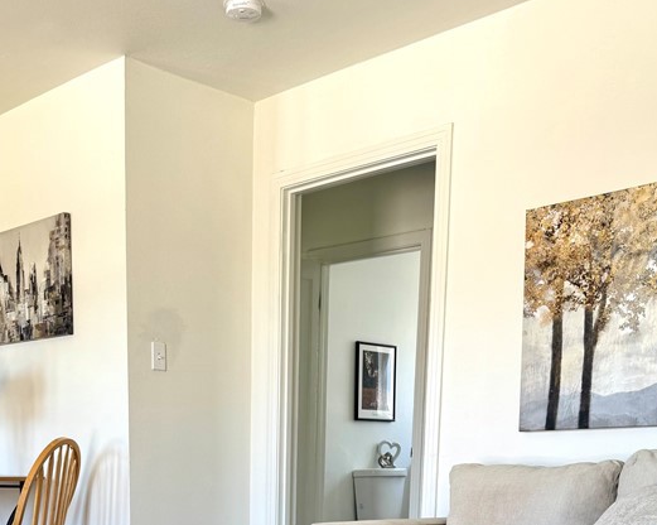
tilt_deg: -6.7
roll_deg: -0.2
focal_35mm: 46
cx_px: 272
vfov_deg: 29.6
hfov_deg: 40.2
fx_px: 894
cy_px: 573
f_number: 1.78
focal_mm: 6.76
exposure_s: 1/121
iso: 64
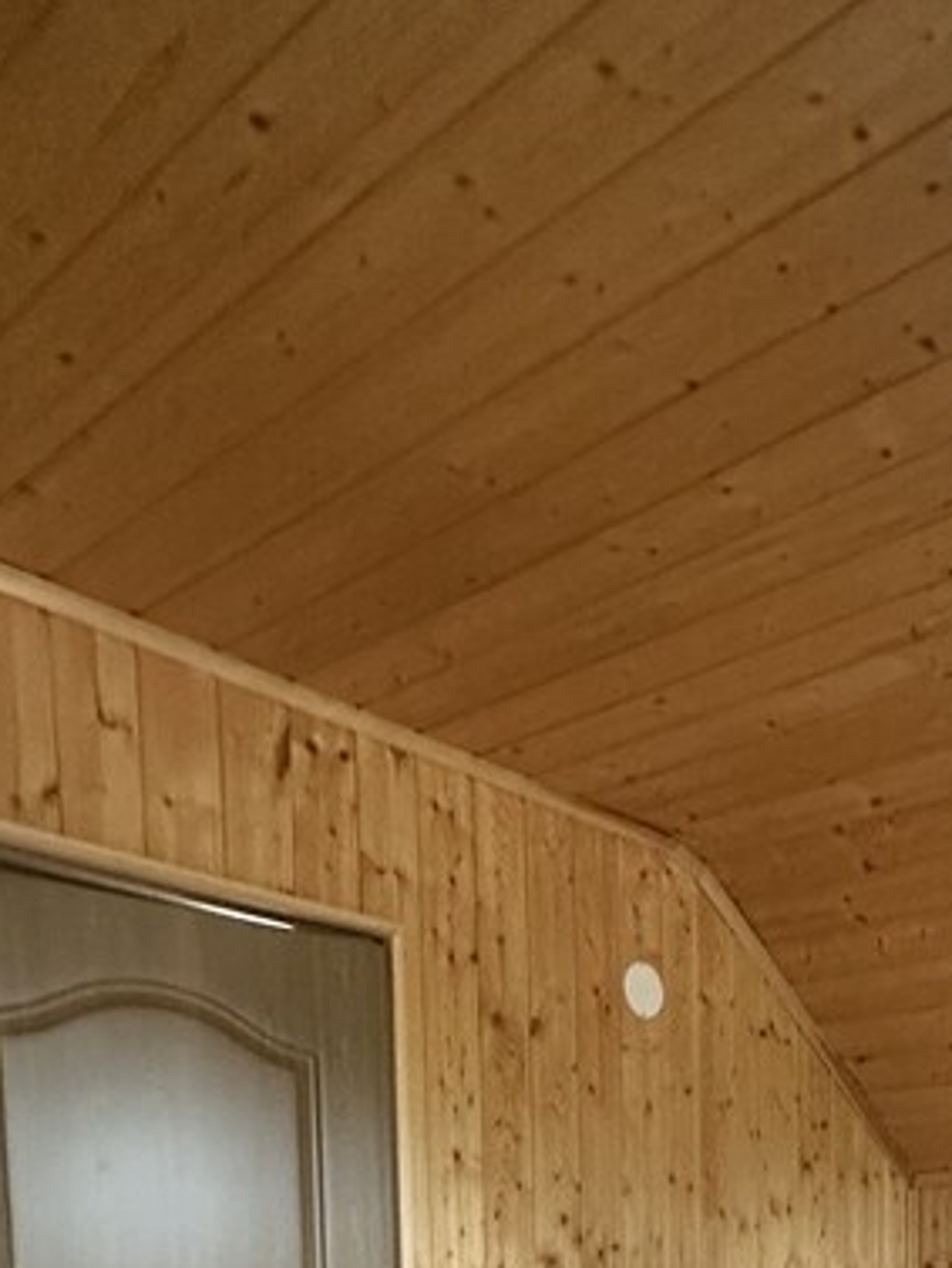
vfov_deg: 38.4
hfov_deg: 36.2
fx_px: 1393
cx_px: 787
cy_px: 1466
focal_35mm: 38
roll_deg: -0.2
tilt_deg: -6.1
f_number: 2.2
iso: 800
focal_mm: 2.22
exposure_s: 1/60
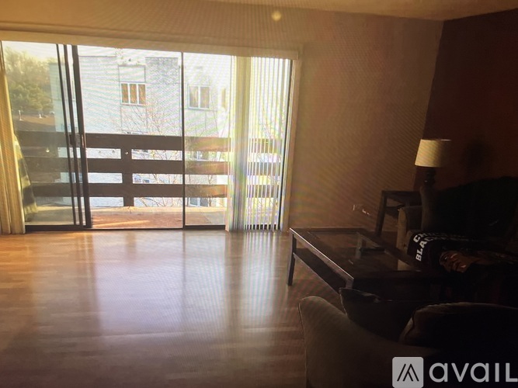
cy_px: 194
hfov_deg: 67.3
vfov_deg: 53.0
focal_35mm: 26
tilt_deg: -4.2
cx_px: 259
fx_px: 389
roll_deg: -0.6
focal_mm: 5.7
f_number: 1.5
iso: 80
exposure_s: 1/60
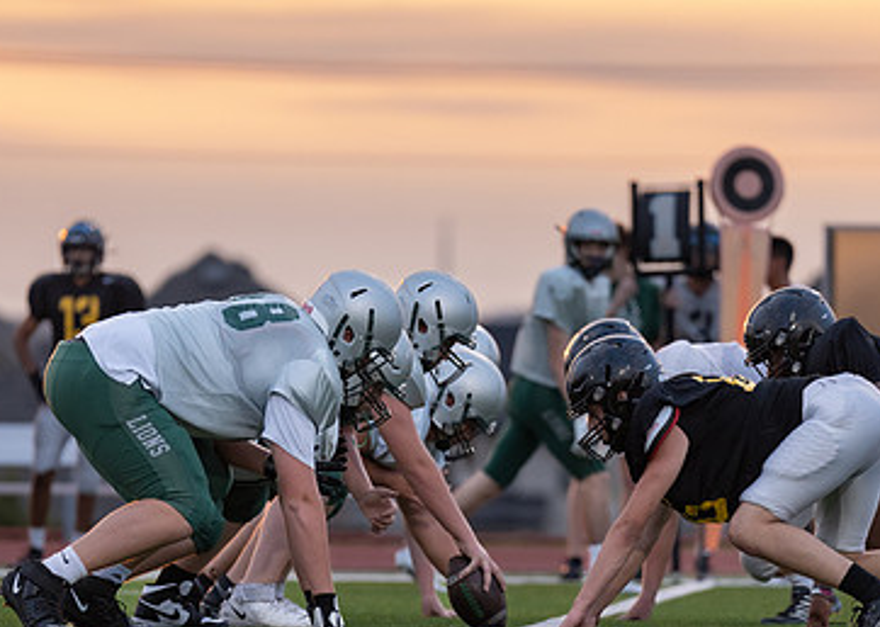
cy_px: 407
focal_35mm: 398
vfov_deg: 3.6
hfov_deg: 5.1
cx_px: 499
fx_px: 9940
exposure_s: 1/1250
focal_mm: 200
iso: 1250
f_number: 2.8
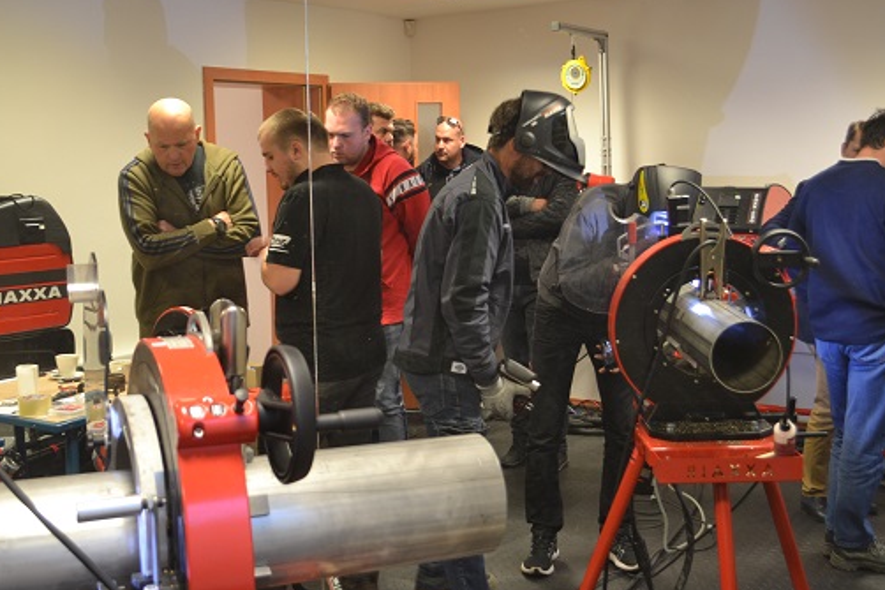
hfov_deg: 45.4
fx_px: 1057
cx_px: 421
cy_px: 247
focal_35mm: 43
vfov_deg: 31.2
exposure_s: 1/15
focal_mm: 24
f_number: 4
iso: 450
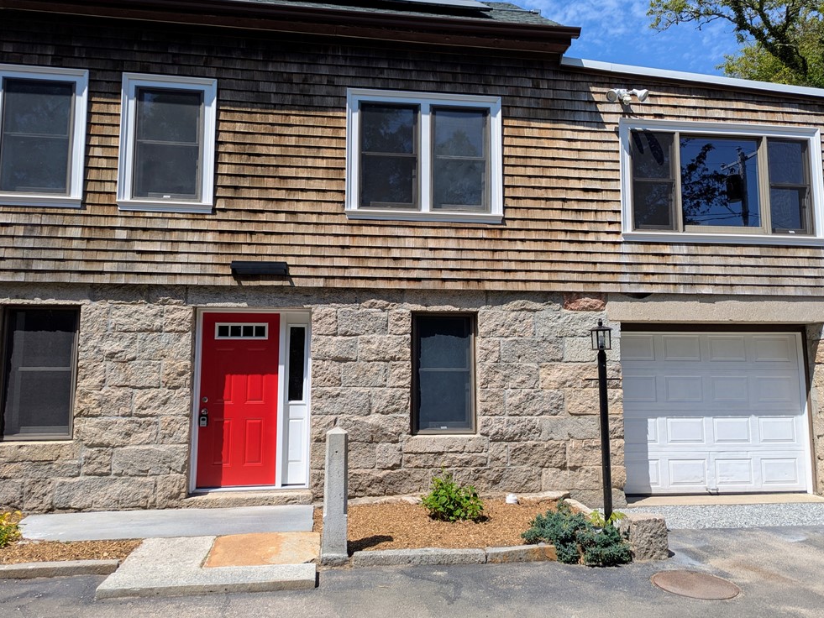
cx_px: 421
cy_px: 309
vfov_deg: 54.9
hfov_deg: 69.4
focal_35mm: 25
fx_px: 595
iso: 44
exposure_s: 1/2058
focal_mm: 6.81
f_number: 1.85
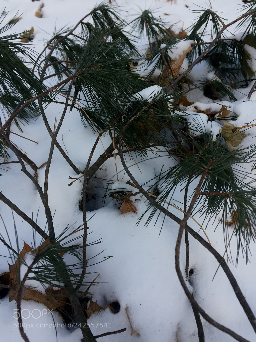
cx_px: 128
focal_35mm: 29
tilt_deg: -39.7
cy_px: 171
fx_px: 286
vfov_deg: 61.7
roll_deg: +5.3
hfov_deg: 48.2
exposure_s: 1/30
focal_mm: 4.15
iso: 32
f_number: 2.2
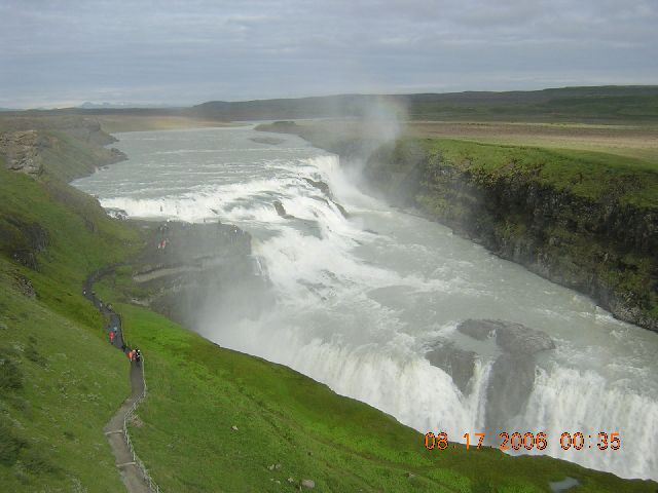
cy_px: 246
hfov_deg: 51.4
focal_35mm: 36
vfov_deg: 39.7
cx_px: 329
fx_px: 684
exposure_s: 1/358
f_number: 5.2
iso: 100
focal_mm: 4.7
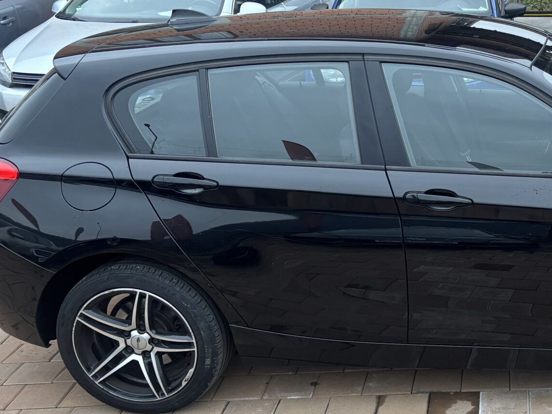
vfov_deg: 25.2
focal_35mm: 58
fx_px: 925
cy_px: 237
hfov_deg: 30.8
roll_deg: +0.5
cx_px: 555
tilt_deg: -19.1
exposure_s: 1/121
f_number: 1.6
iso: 125
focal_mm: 5.96
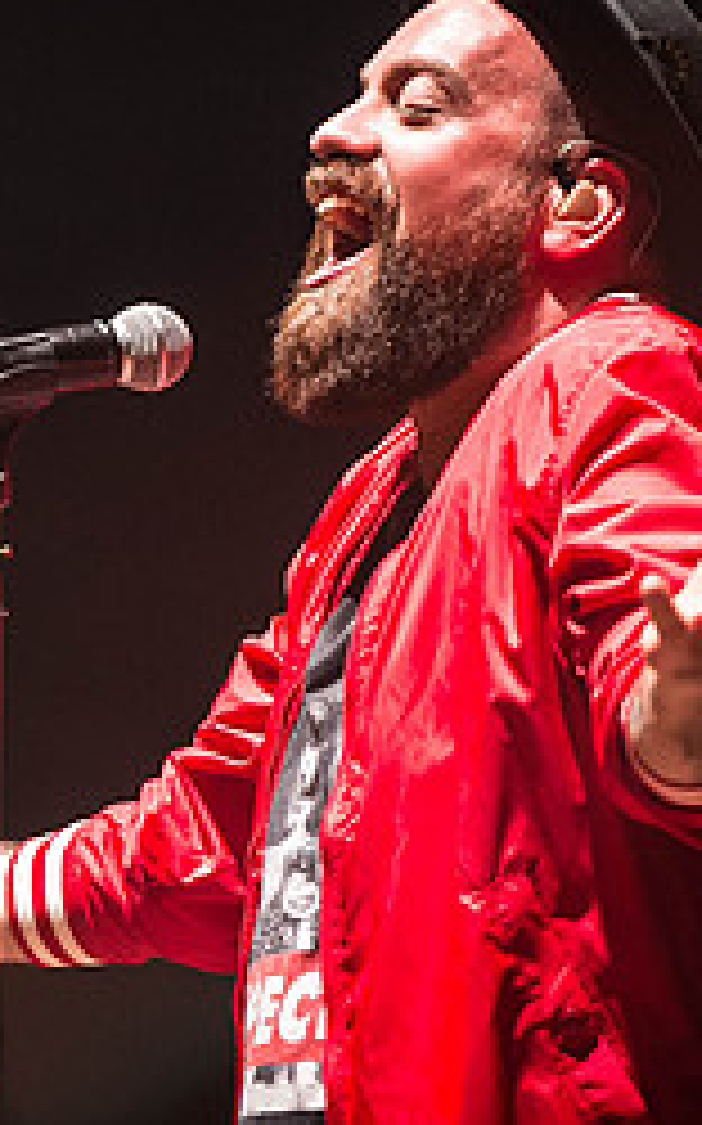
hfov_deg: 3.0
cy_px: 344
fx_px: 13178
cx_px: 43
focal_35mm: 430
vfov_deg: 4.9
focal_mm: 175
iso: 3200
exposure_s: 1/400
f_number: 2.8
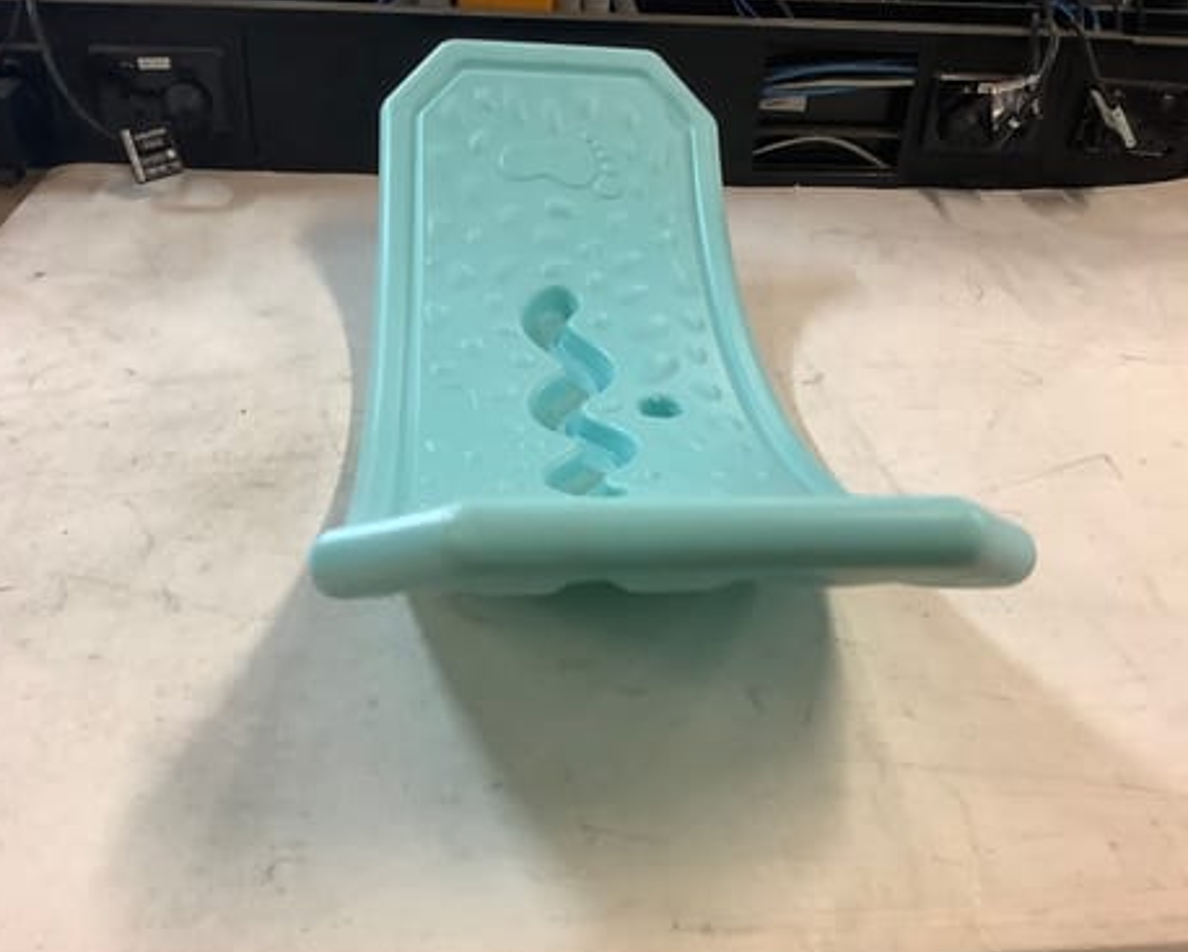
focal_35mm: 33
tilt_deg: -30.8
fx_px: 1161
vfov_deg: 44.6
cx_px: 591
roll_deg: -0.8
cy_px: 481
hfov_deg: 54.2
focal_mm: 3.3
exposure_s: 1/50
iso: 200
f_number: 2.4
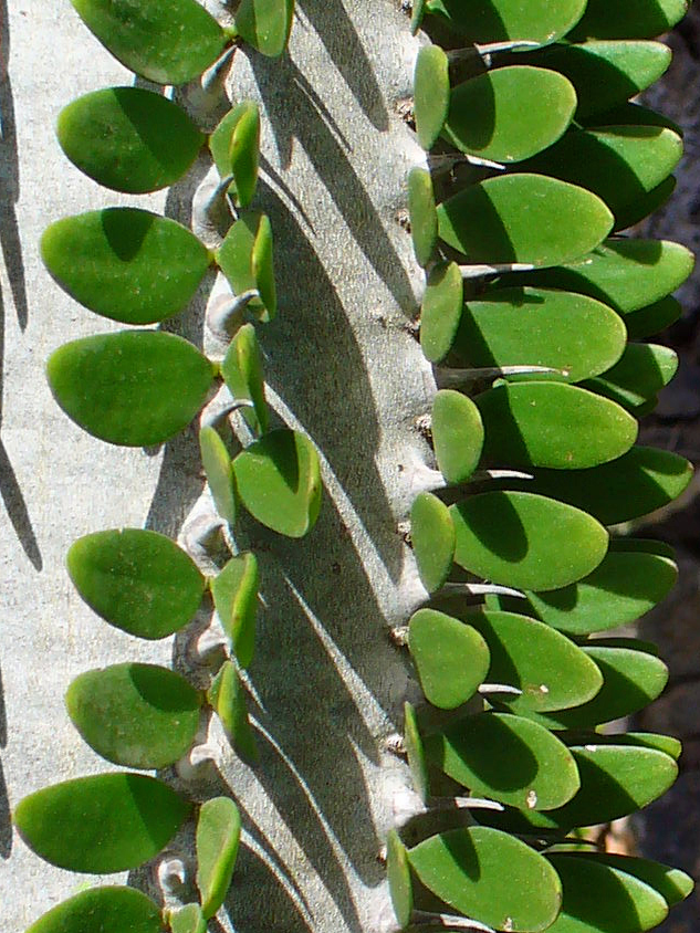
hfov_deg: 14.5
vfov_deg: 19.4
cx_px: 670
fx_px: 2723
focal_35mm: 101
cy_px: 601
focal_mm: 6.1
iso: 64
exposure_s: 1/160
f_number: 5.6
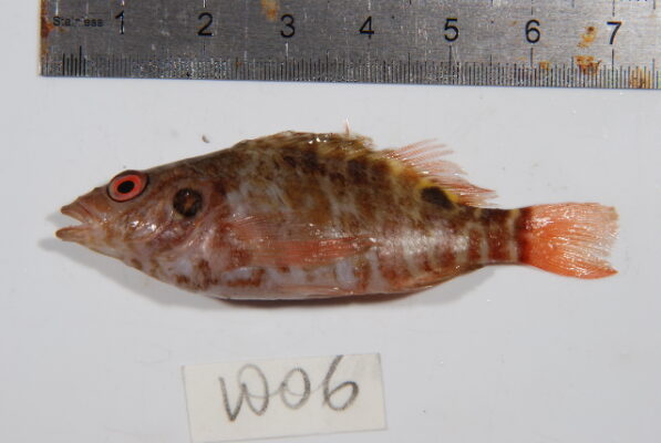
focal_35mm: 128
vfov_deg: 10.8
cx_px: 330
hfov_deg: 16.0
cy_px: 222
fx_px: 2344
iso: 100
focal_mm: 85
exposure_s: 1/100
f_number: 32
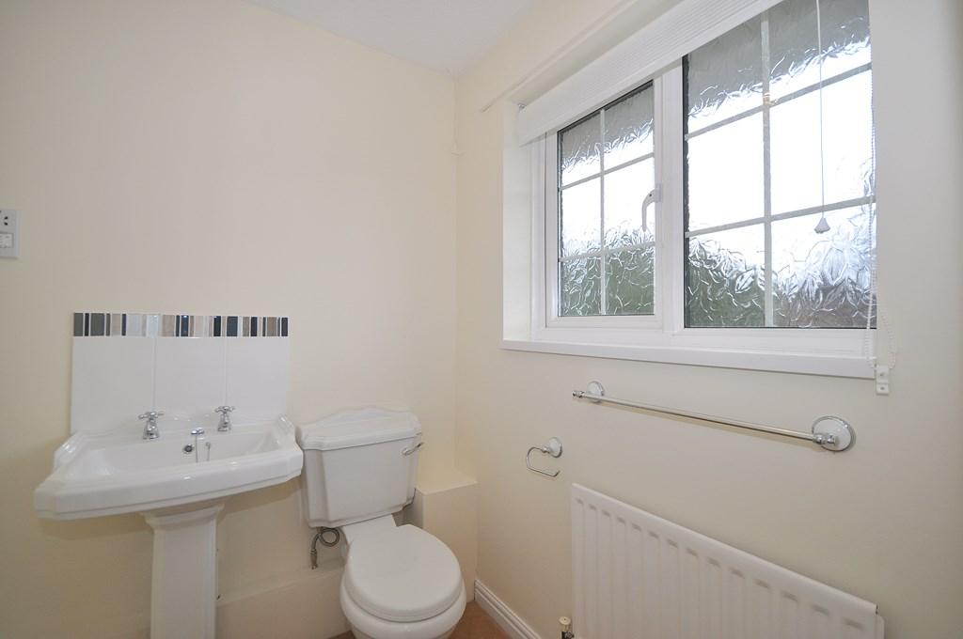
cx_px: 482
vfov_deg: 77.2
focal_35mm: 15
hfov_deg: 100.5
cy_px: 320
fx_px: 401
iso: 280
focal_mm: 10
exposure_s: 1/125
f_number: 5.6
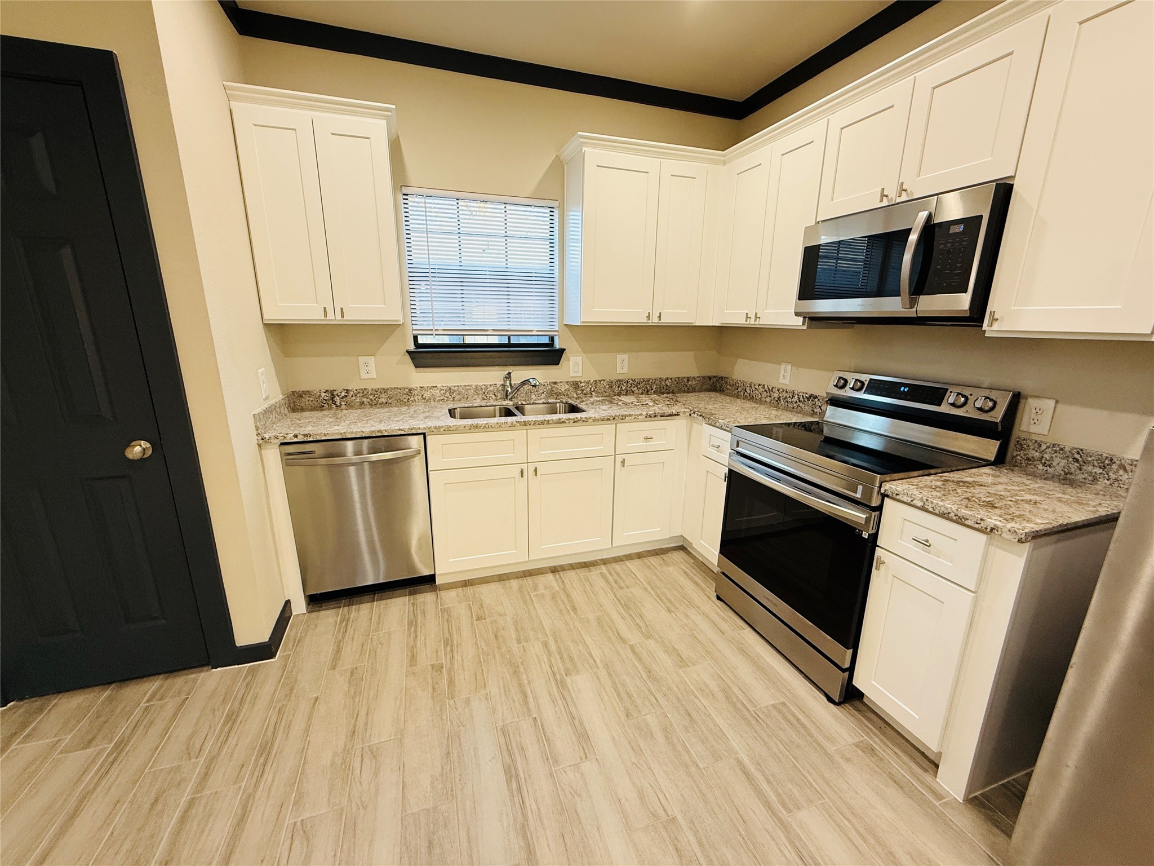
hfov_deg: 102.1
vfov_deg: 85.7
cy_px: 433
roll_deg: -0.6
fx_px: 467
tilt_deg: -14.3
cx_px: 577
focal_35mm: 14
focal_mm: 2.22
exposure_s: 1/120
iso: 160
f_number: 2.2
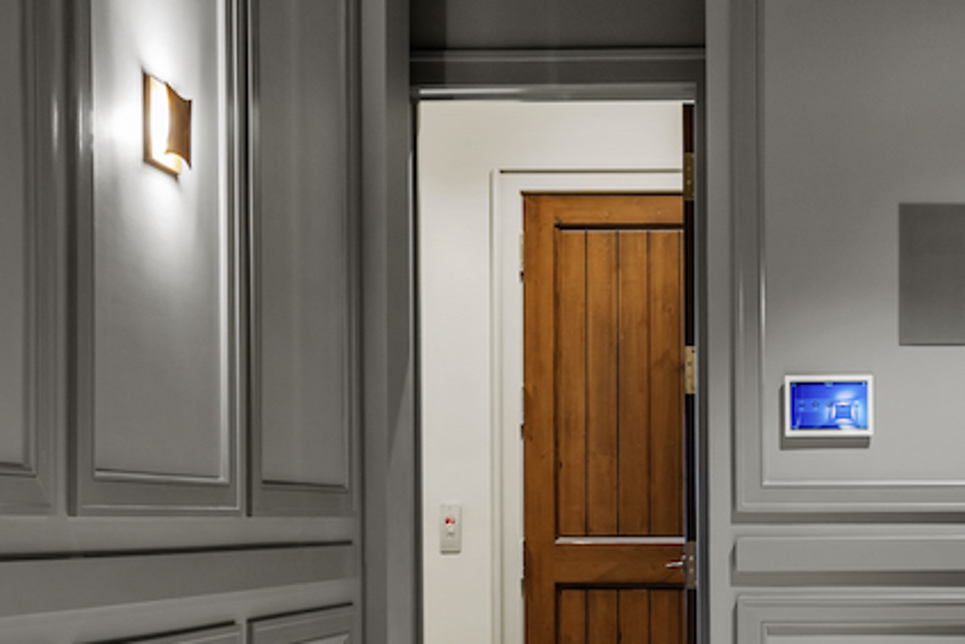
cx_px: 851
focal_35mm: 66
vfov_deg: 20.4
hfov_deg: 29.4
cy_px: 530
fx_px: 1770
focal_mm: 35
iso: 200
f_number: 8
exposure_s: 1.6
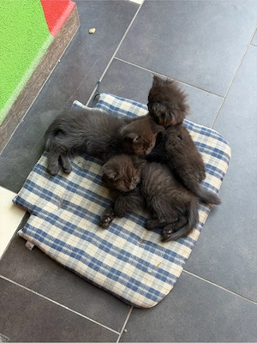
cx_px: 128
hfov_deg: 30.3
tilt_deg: -68.4
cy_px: 172
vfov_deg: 39.7
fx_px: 475
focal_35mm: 48
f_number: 1.78
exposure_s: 1/70
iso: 100
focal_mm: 6.76
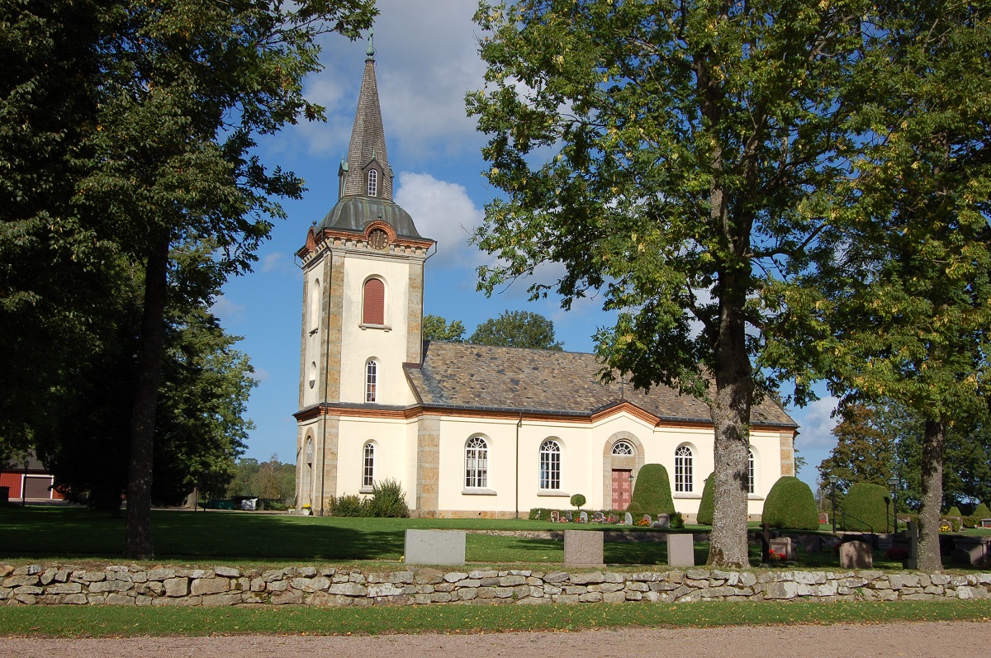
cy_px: 329
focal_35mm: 39
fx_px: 1072
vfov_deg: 34.1
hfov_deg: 49.6
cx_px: 496
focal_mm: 26
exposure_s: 1/400
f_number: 10
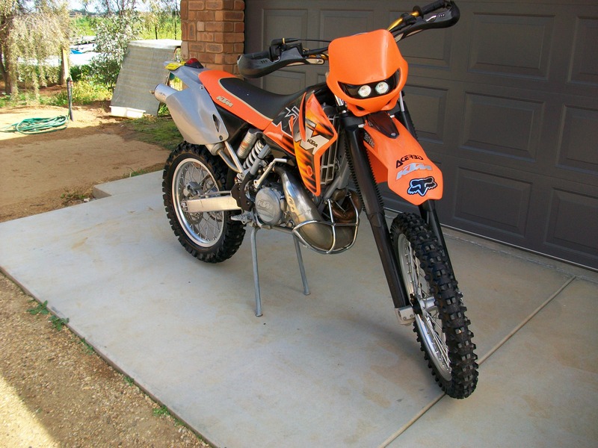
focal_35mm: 32
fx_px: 553
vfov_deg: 44.2
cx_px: 299
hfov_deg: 56.8
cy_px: 224
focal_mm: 5.7
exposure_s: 1/320
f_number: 2.8
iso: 64
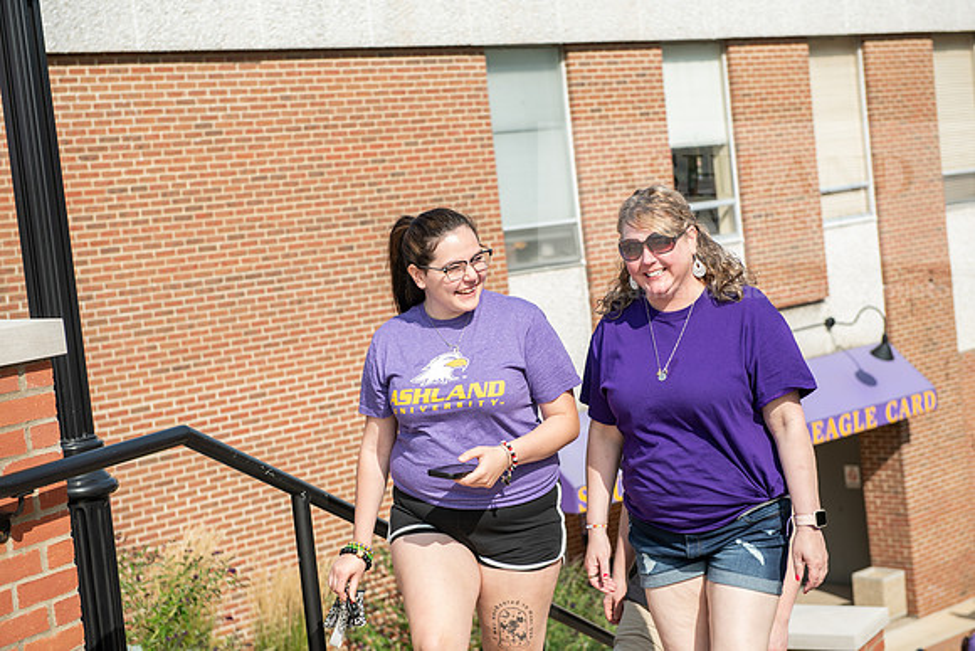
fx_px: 1788
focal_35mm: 66
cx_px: 488
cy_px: 326
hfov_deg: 30.5
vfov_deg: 20.6
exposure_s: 1/320
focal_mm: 66
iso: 100
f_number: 5
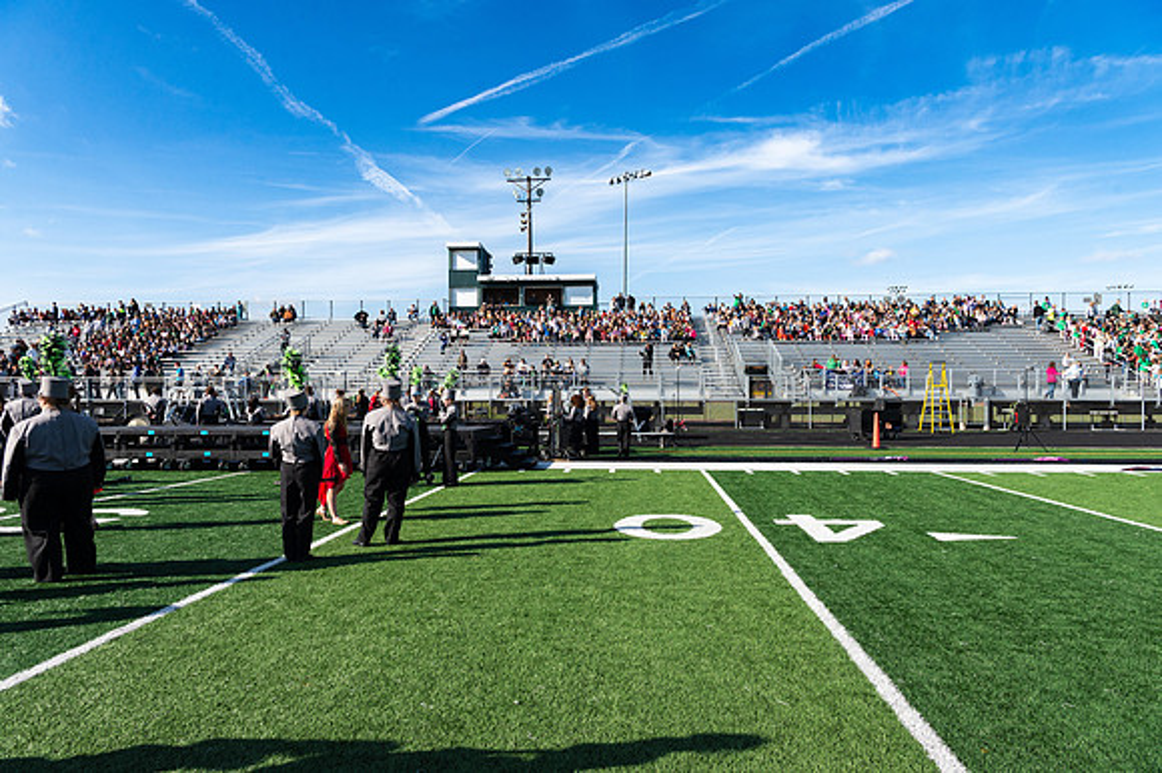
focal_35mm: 25
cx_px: 581
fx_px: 792
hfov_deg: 72.6
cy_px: 386
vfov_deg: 52.1
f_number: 9
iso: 400
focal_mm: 24
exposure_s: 1/800
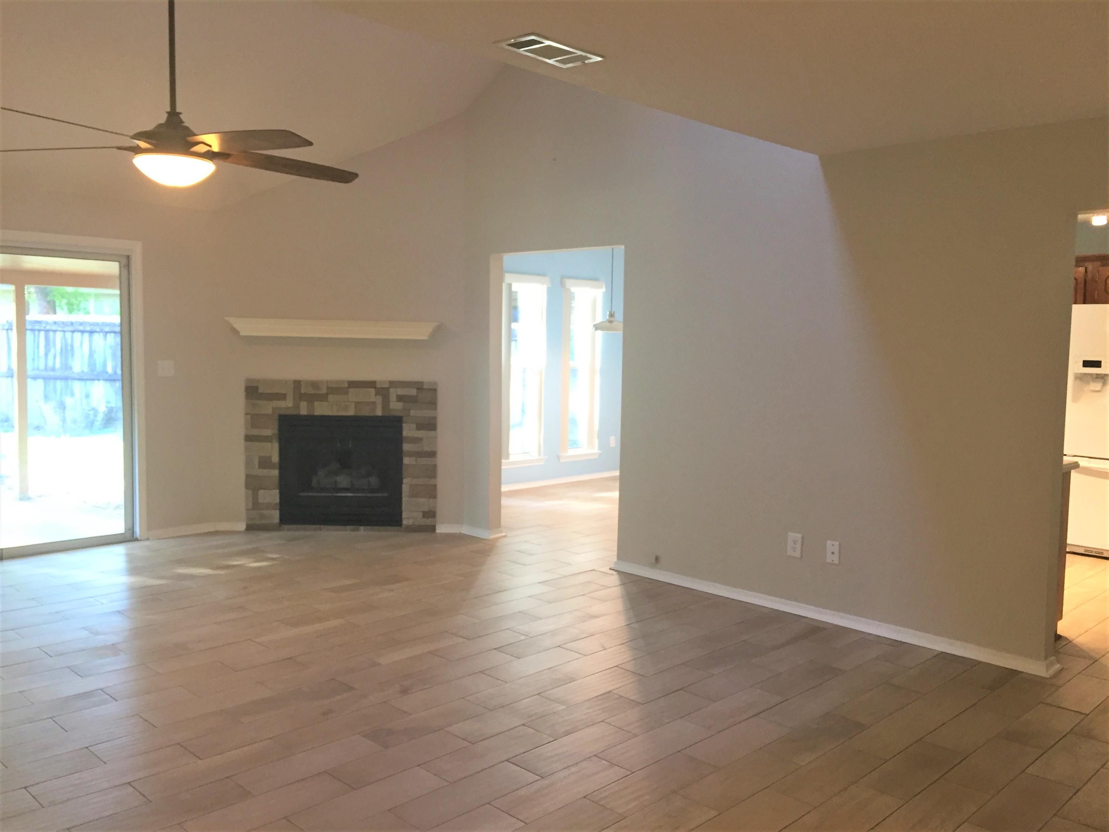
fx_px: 929
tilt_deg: -5.2
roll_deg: -1.6
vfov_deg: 48.2
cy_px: 416
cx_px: 554
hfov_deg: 61.7
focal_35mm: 29
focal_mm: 4.15
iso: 125
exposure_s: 1/30
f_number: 2.2
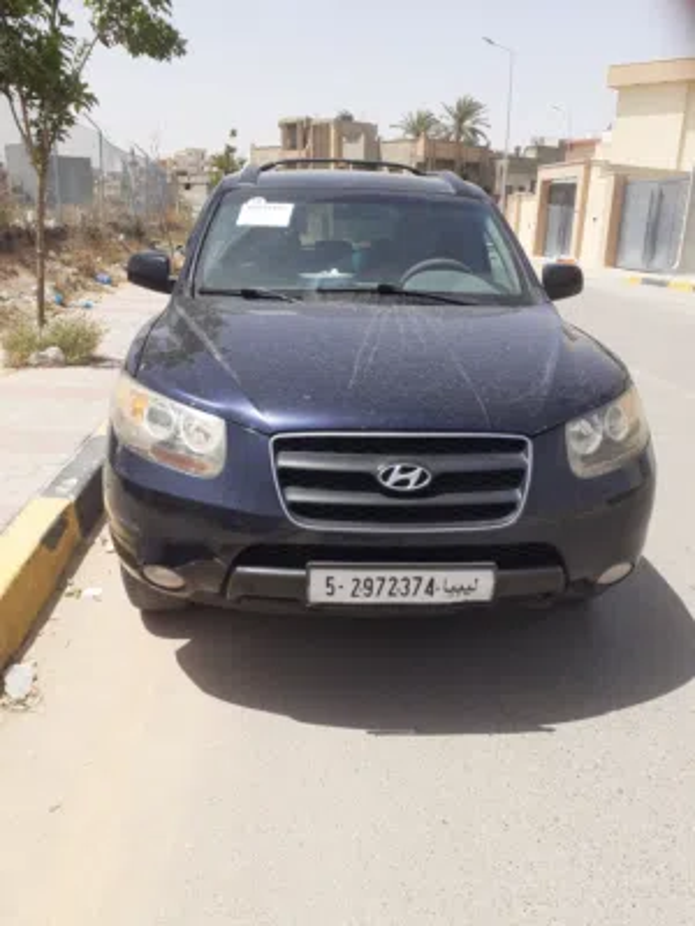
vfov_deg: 65.3
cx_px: 348
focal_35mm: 27
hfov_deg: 51.4
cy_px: 463
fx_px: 723
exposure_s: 1/1681
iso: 40
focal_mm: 3.6
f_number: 1.9
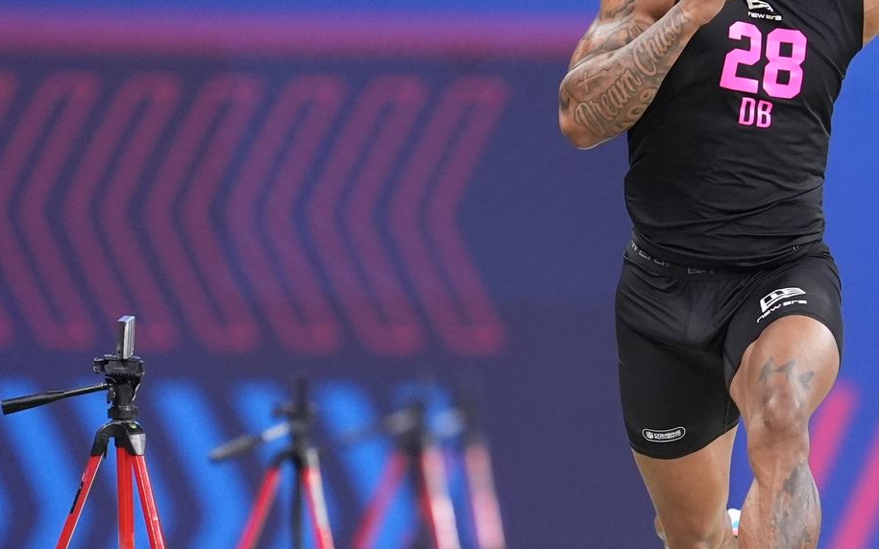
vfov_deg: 1.4
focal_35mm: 912
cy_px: 196
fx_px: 21849
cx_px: 731
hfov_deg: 2.3
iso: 3200
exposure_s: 1/2000
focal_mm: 400
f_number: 2.8
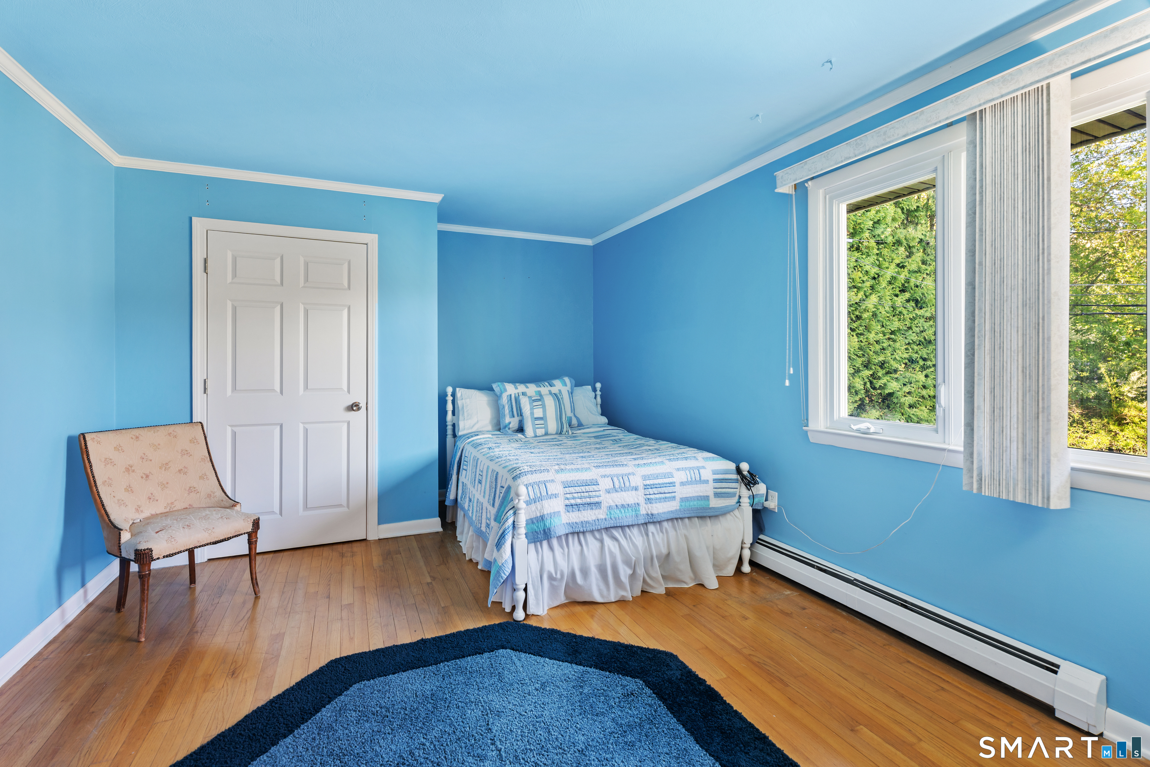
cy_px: 384
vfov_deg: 73.7
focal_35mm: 16
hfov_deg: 96.7
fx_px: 511
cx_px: 575
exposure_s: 1/3
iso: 400
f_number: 5.6
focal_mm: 16
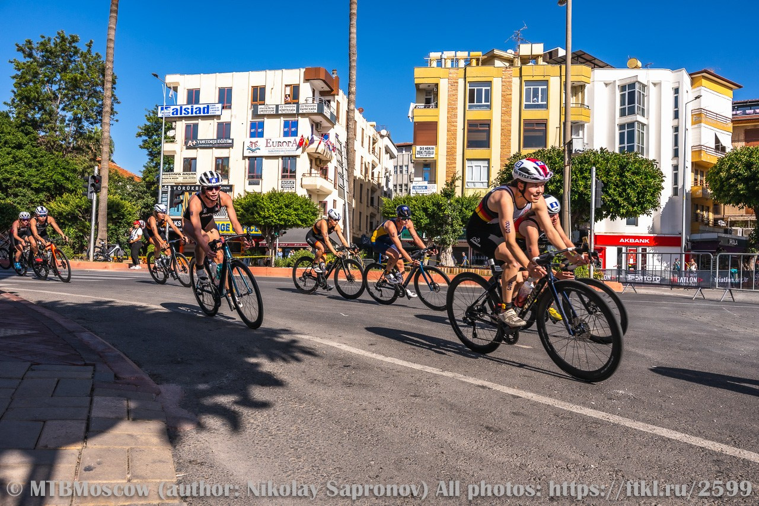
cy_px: 253
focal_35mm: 25
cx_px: 380
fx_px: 527
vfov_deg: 51.3
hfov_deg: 71.5
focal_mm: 25
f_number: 8
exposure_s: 1/1000
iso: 200
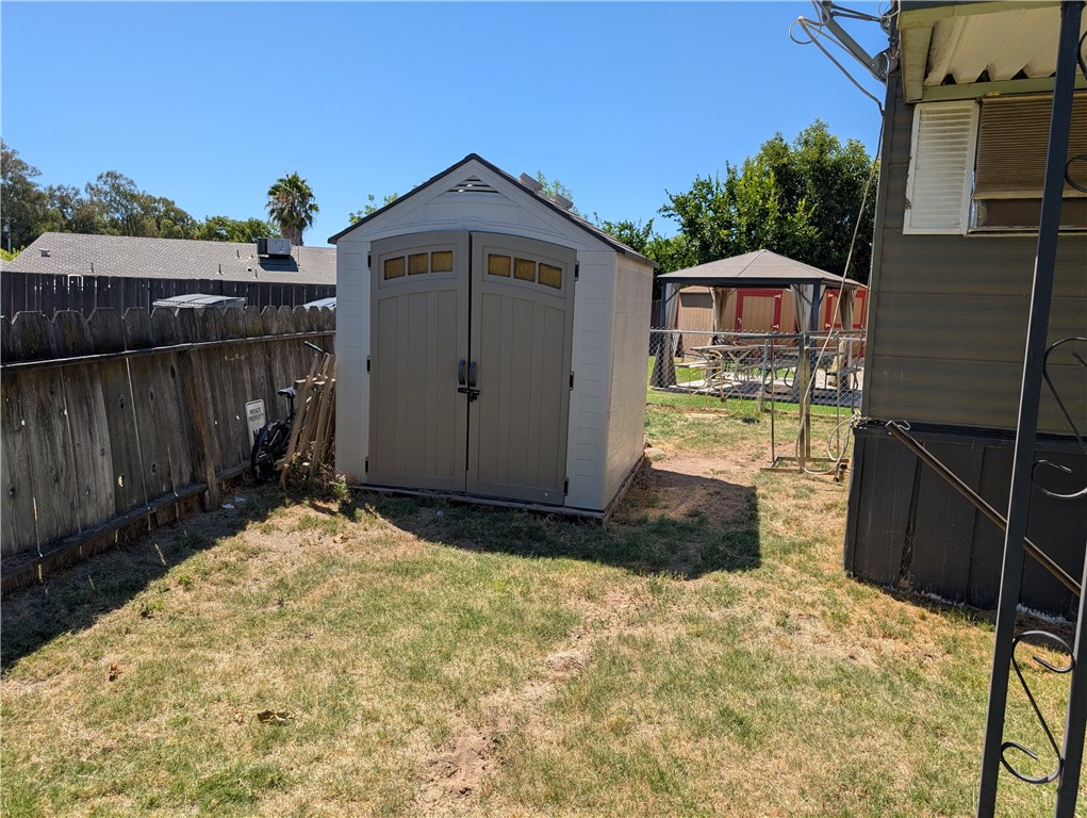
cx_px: 544
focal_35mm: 24
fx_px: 754
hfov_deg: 71.5
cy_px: 409
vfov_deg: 56.9
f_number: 1.68
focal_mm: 6.9
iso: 22
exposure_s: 1/951
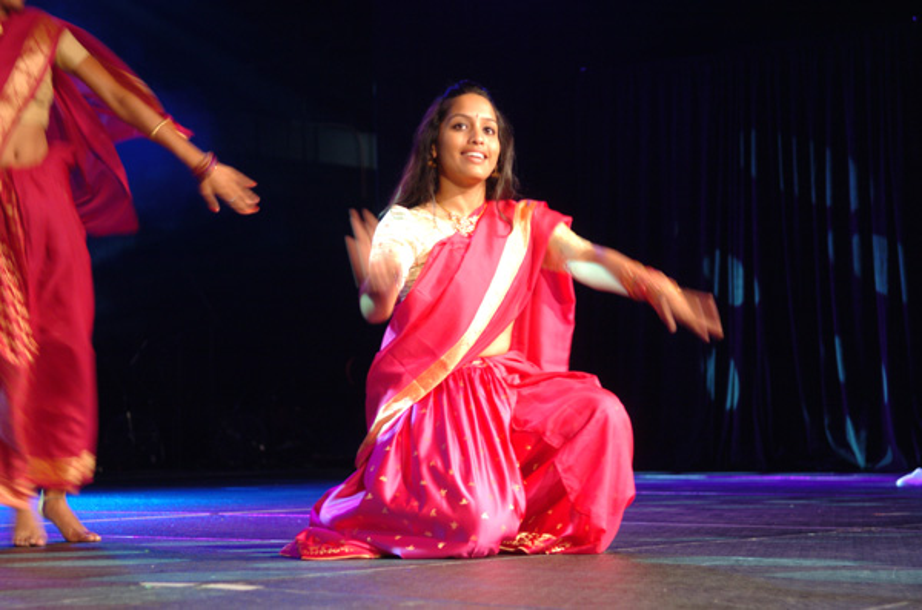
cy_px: 305
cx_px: 461
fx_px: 2108
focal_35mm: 82
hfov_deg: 24.7
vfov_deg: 16.5
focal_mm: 55
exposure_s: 1/40
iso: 400
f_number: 2.8
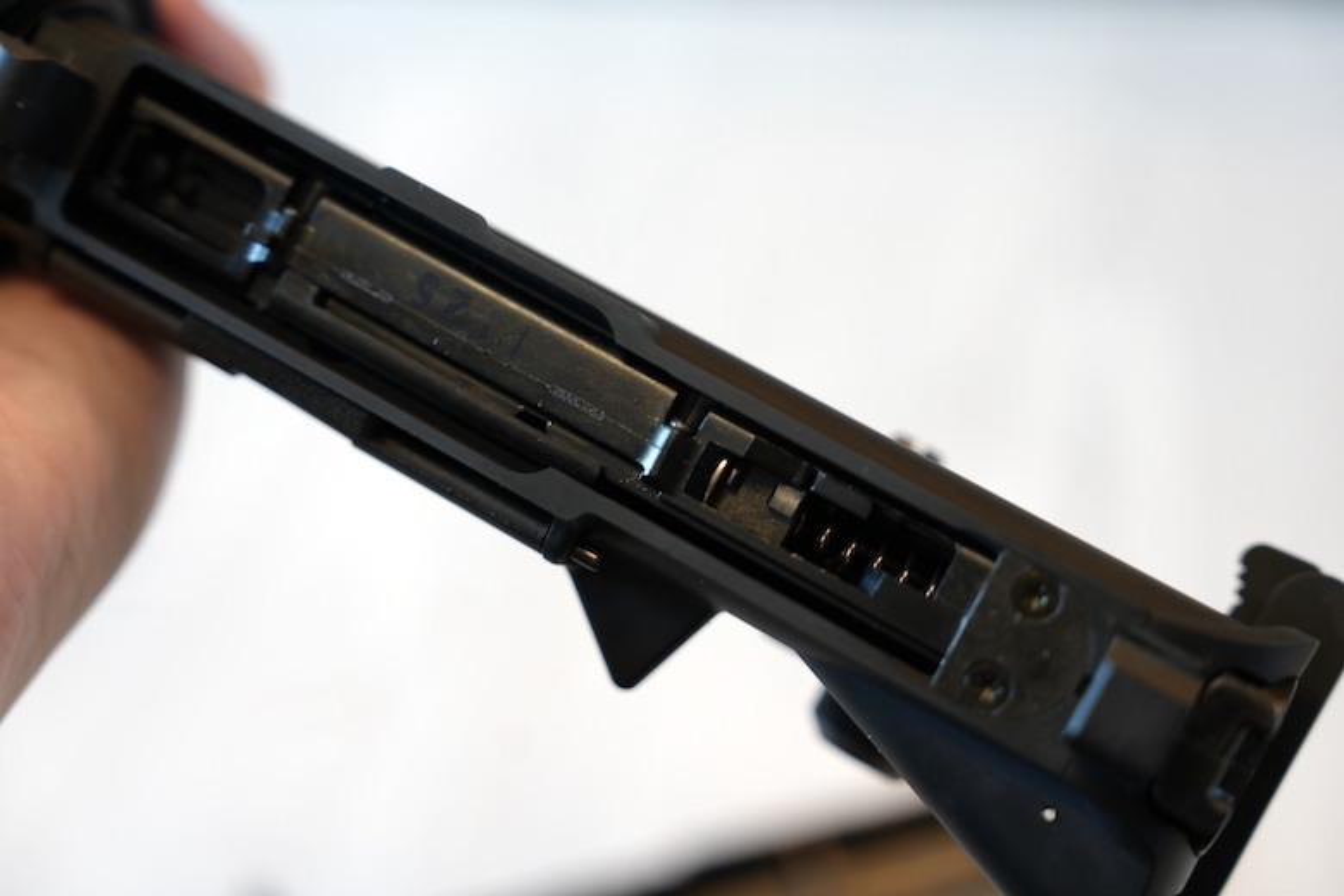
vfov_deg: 23.8
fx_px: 2128
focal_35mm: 57
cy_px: 448
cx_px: 672
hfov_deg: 35.1
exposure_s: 1/8
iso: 200
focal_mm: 57
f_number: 2.8
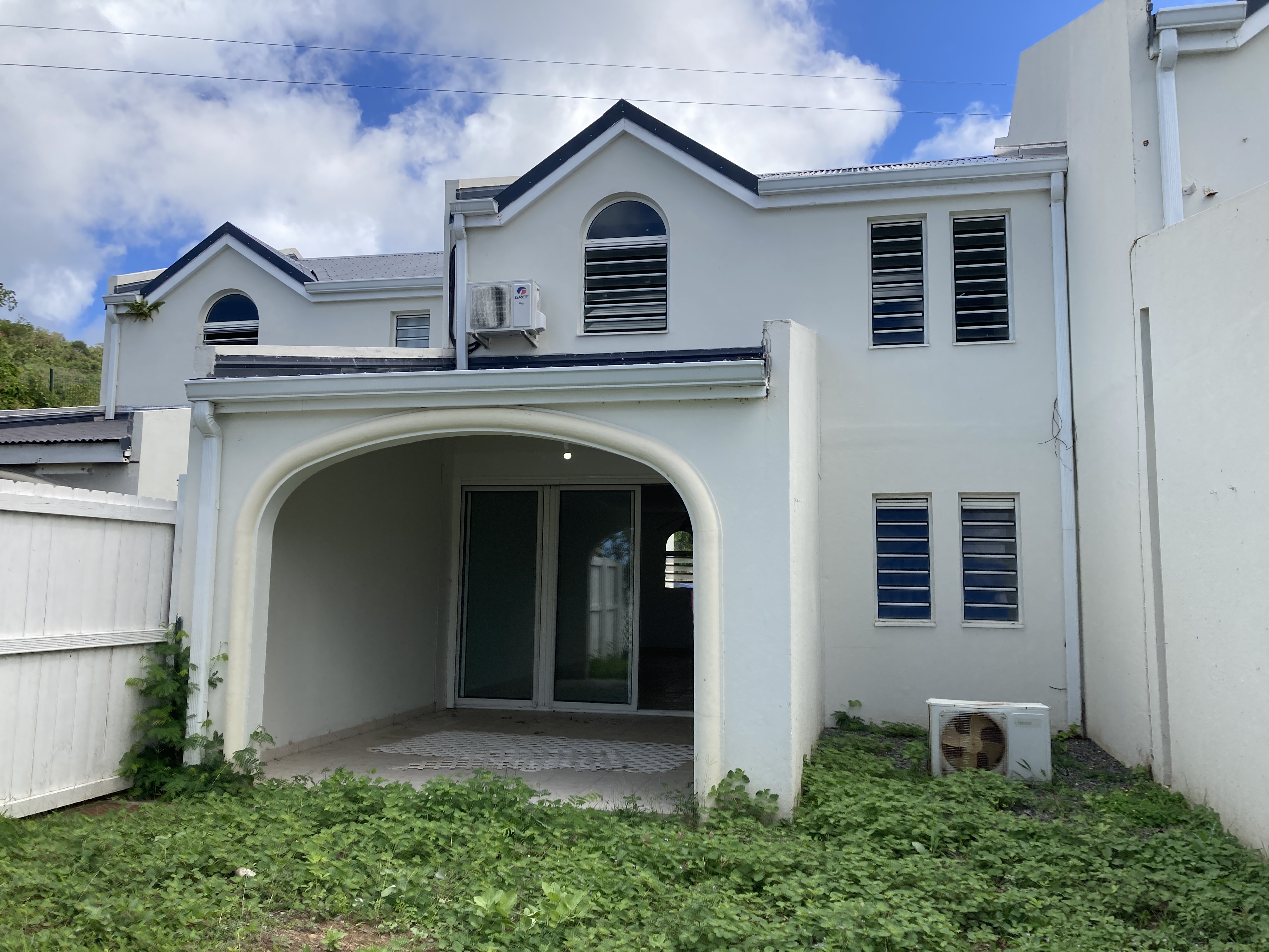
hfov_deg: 63.4
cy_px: 476
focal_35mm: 28
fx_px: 1026
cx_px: 634
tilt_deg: +7.4
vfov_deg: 49.7
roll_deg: -0.9
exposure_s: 1/1656
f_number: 1.8
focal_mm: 3.99
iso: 20
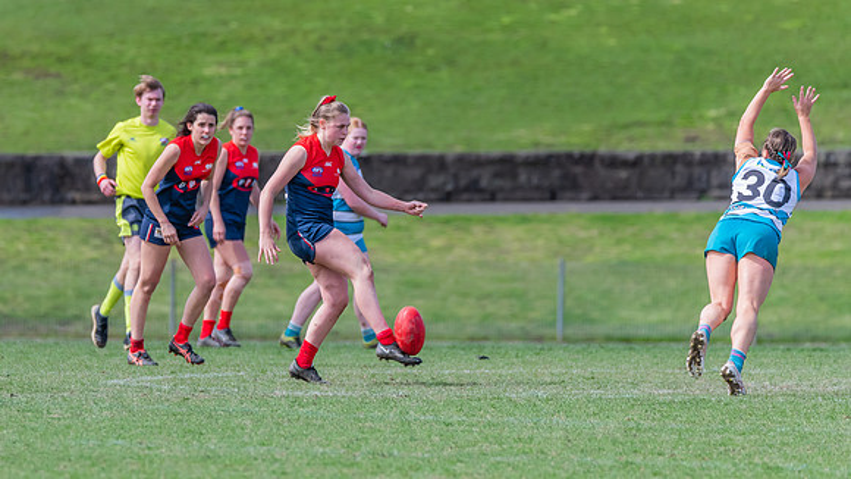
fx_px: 11925
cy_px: 220
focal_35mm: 529
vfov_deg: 2.3
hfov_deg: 4.1
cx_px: 316
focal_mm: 400
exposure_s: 1/1600
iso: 800
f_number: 6
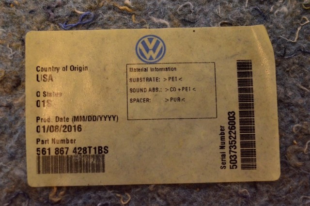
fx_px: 516
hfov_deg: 33.4
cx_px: 155
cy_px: 103
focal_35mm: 60
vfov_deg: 22.6
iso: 1600
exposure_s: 1/500
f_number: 5
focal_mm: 40
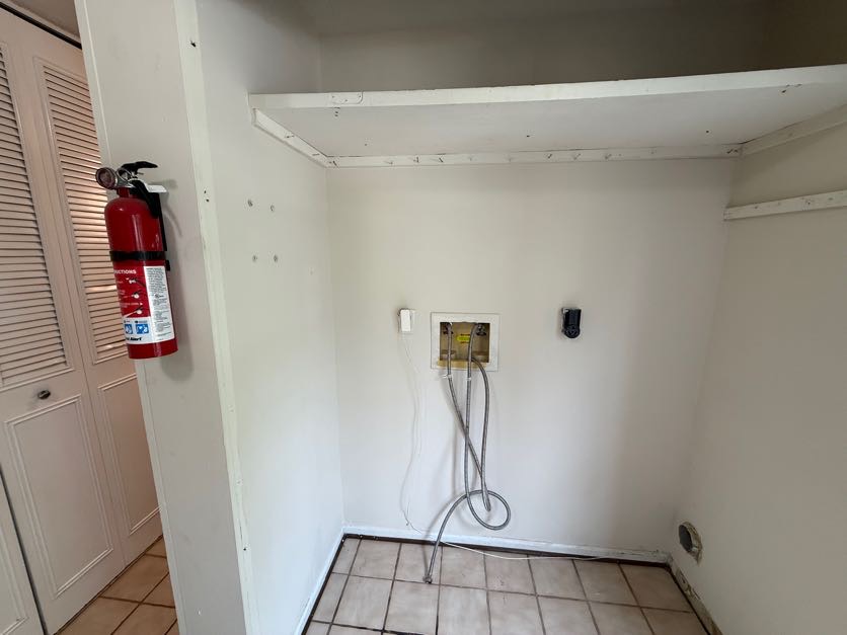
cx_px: 424
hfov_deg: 102.1
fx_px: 343
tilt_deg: -11.8
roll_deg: -0.1
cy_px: 318
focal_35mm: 14
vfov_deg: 85.7
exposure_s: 1/120
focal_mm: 2.22
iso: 160
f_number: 2.2
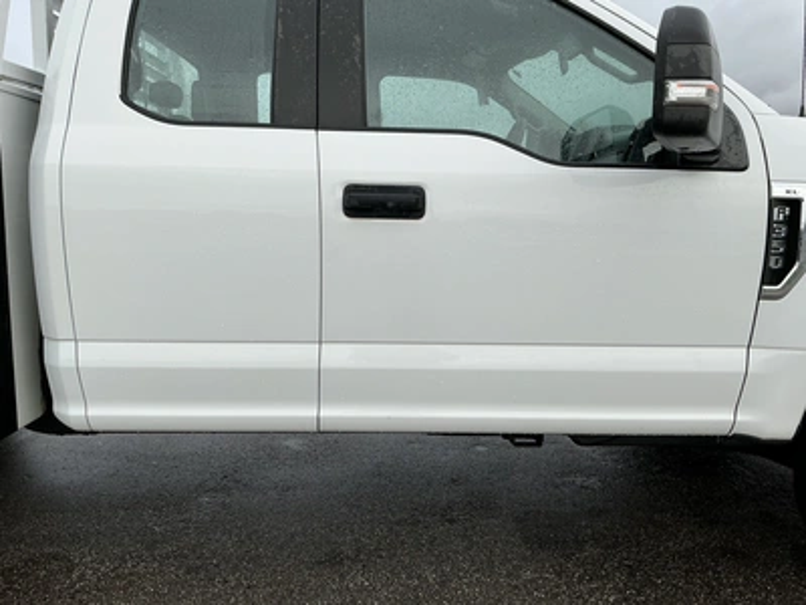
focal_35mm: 28
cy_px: 302
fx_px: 652
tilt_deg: -7.3
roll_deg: -0.9
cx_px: 403
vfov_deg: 49.7
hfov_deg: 63.4
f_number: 1.8
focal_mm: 3
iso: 25
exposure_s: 1/1250
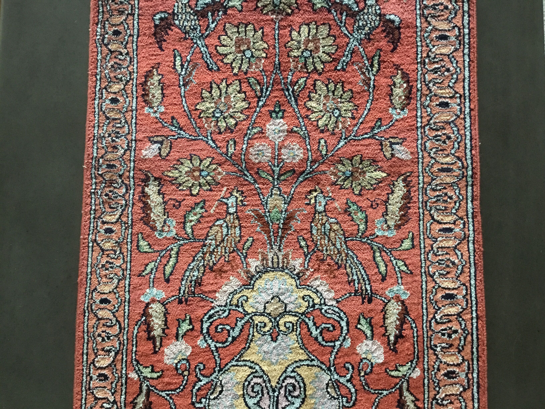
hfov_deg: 58.4
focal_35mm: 31
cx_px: 272
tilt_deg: -85.5
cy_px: 204
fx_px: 488
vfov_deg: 45.4
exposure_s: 1/33
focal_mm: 3.3
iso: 250
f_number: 2.4
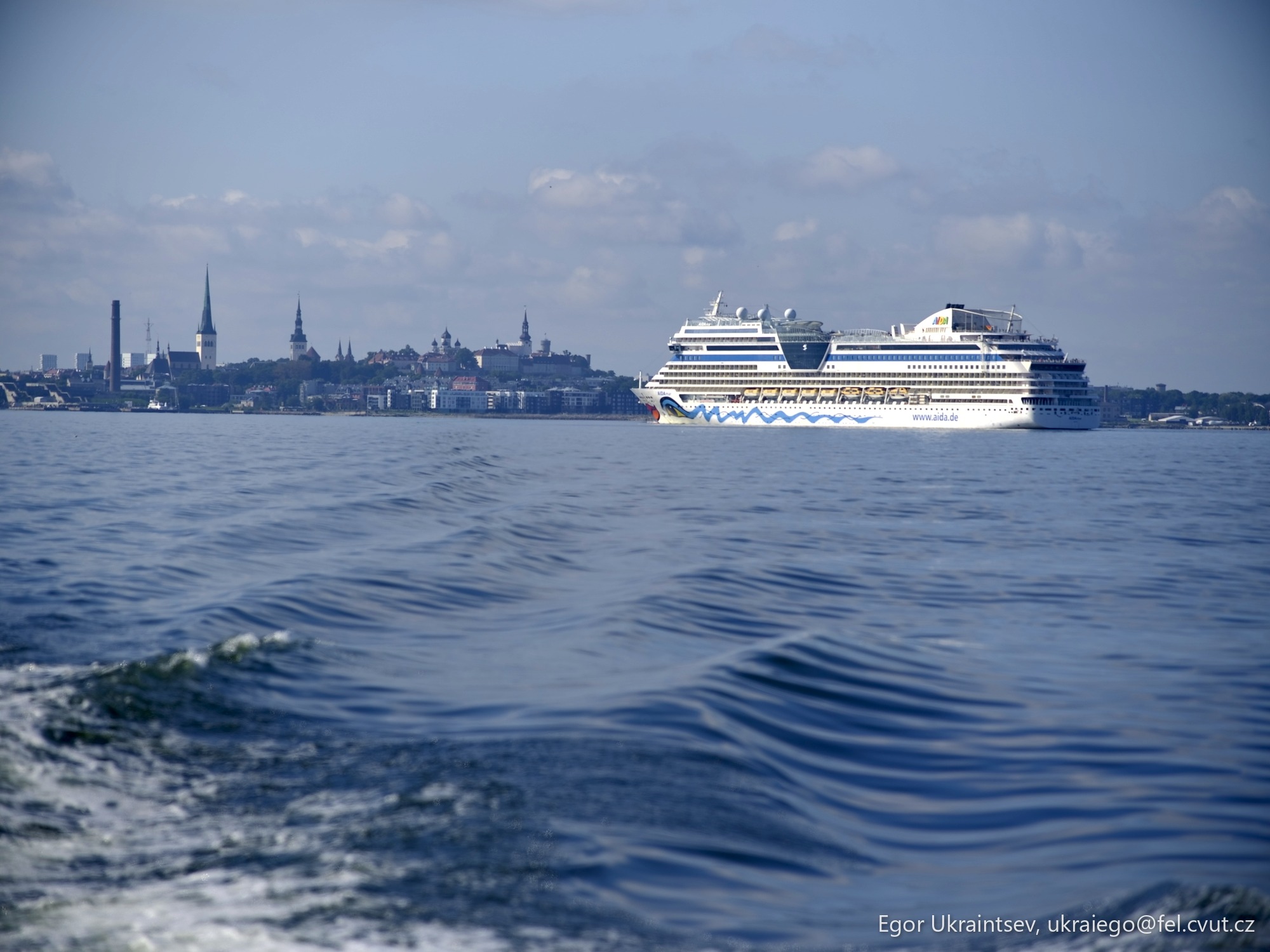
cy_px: 476
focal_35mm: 158
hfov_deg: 12.5
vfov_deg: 9.4
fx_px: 5797
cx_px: 635
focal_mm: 200
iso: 100
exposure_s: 1/1900
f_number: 4
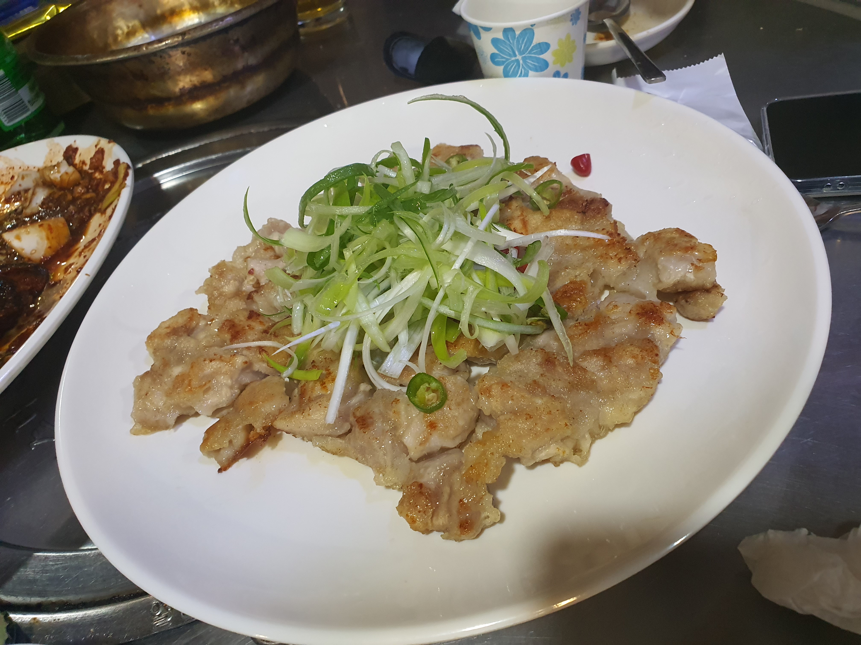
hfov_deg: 67.3
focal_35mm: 26
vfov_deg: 53.1
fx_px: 647
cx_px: 430
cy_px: 322
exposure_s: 1/40
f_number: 2.4
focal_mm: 4.3
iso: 500
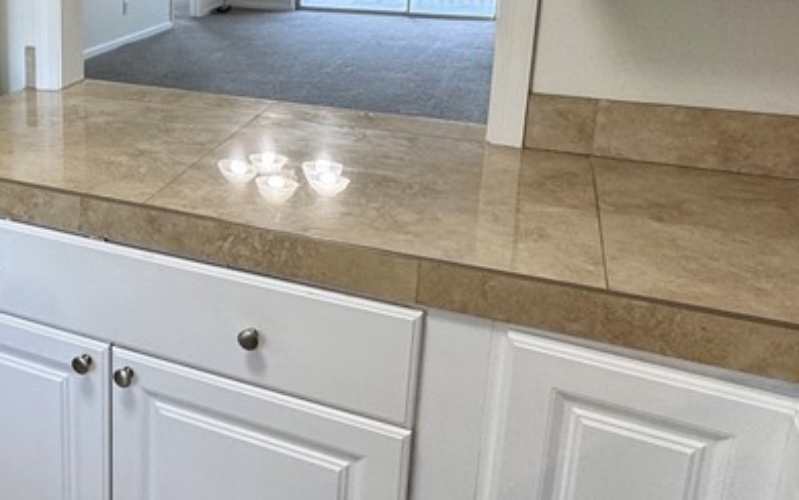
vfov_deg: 31.6
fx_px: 849
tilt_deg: -12.1
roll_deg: +0.3
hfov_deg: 44.4
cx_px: 39
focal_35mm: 39
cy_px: 76
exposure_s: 1/120
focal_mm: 2.22
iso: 125
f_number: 2.2
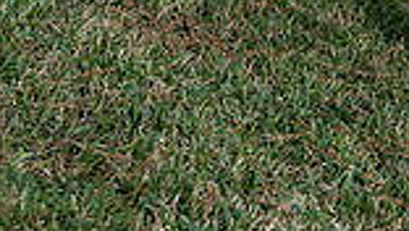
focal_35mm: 109
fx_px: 1183
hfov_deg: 19.3
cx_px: 359
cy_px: -323
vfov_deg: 9.8
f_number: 3.5
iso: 200
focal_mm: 36
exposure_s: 1/250
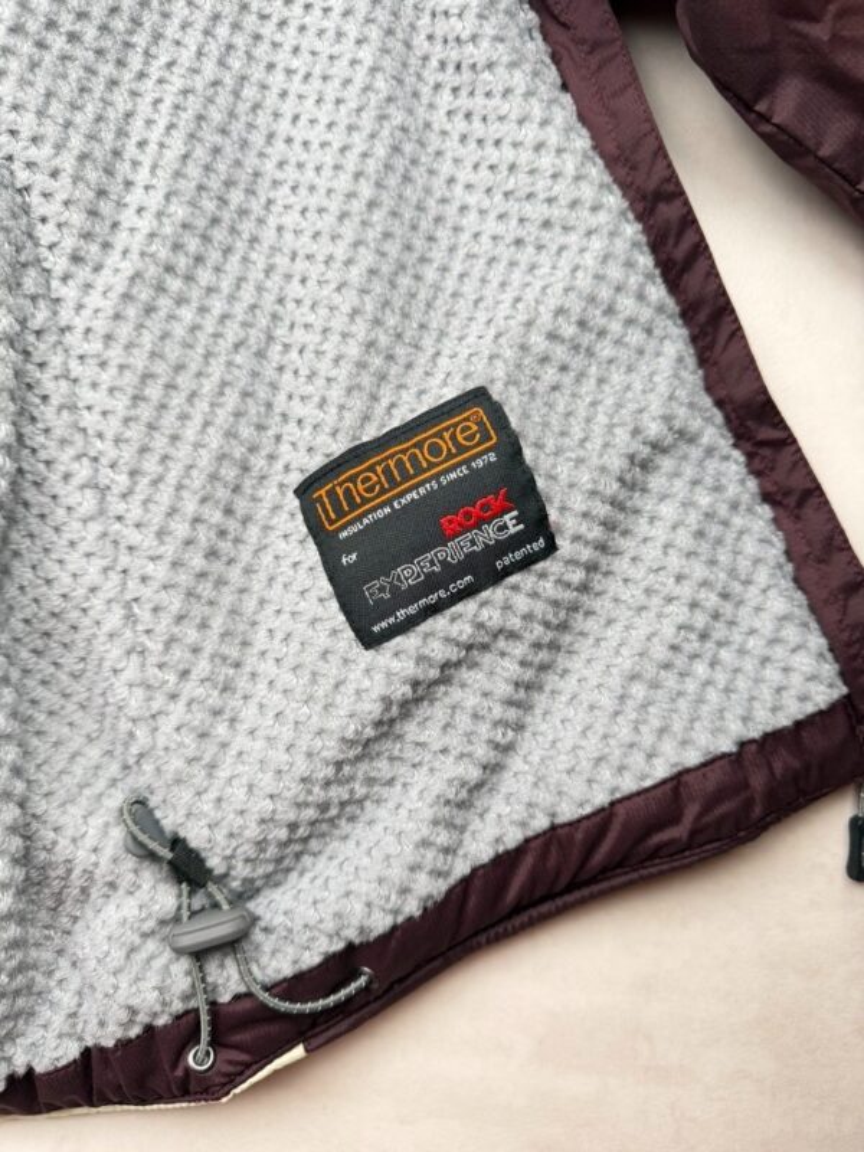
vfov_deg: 71.6
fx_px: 799
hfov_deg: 56.8
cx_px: 432
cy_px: 576
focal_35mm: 24
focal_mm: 6.76
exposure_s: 1/100
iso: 100
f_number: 1.78
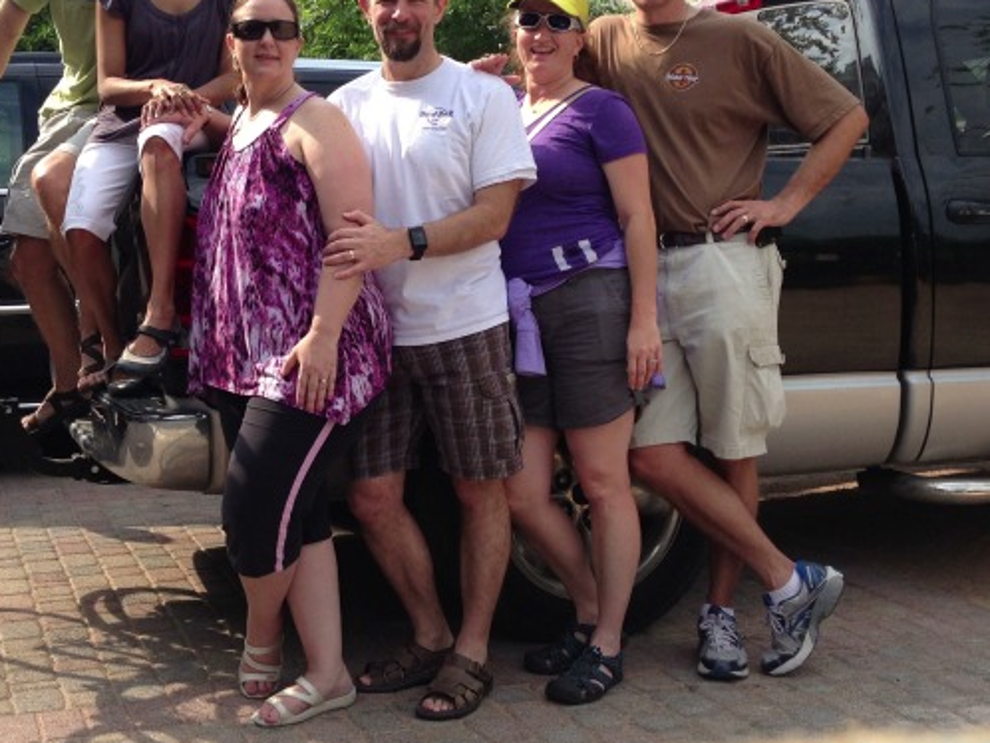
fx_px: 1517
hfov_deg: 36.0
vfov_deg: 27.5
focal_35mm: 53
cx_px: 402
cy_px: 288
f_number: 2.4
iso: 50
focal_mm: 4.13
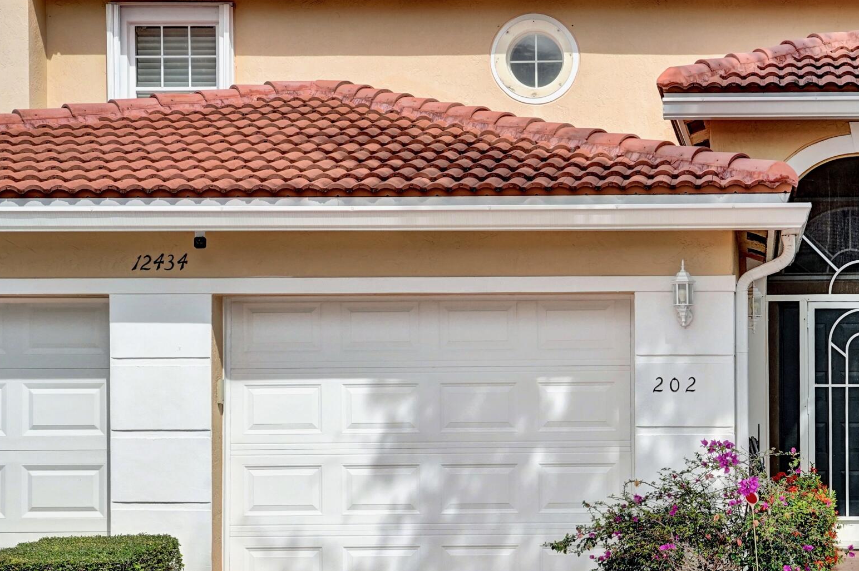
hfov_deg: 28.8
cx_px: 729
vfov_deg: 20.0
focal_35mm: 68
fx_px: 1621
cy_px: 342
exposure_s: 1/8000
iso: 800
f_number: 4
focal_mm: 35
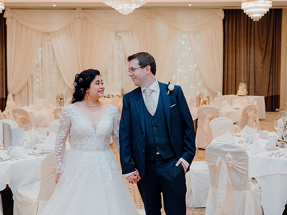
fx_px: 381
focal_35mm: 46
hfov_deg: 41.2
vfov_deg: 31.5
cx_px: 125
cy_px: 108
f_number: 3.5
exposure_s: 1/160
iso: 3200
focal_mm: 40
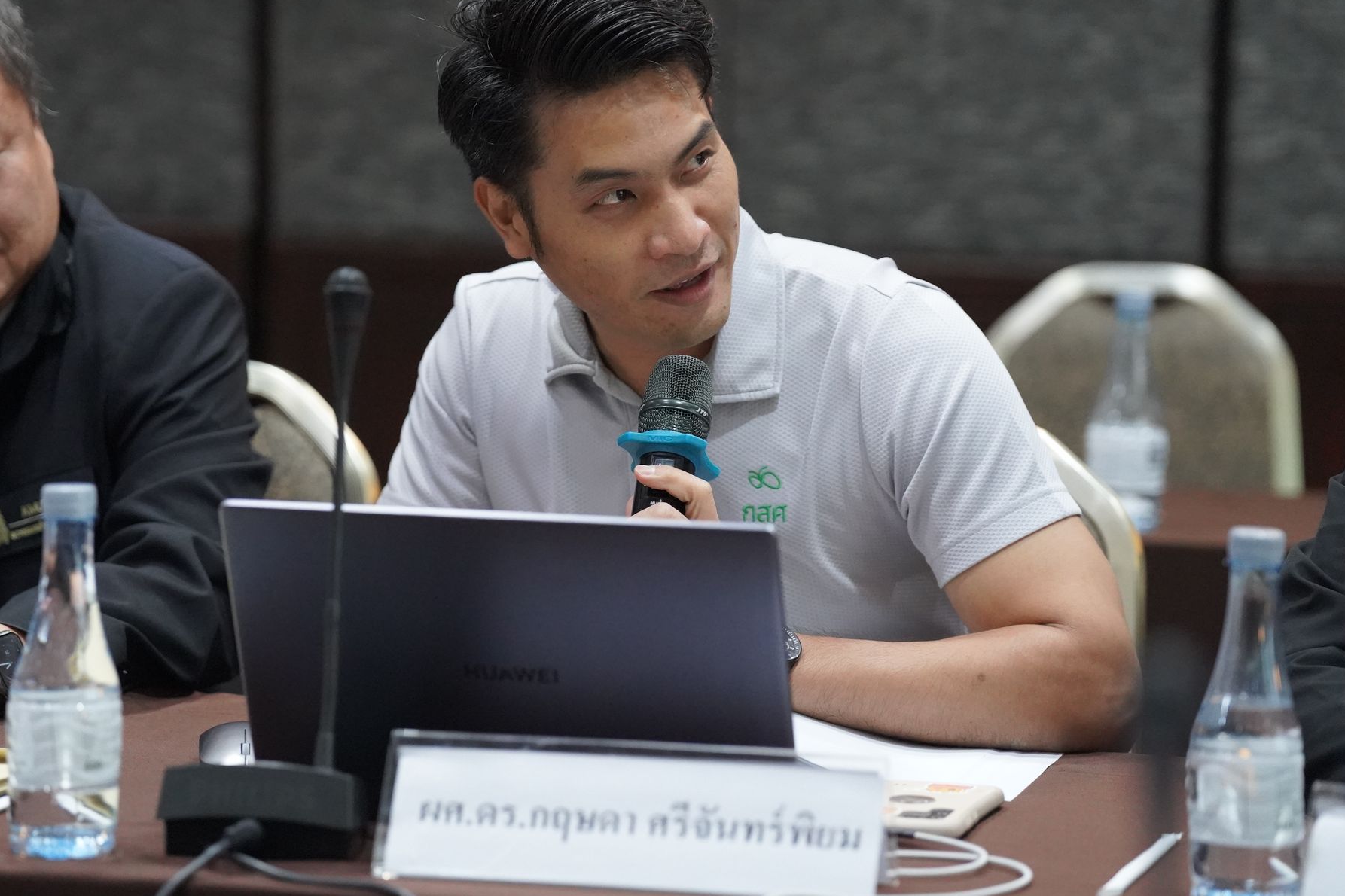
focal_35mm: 154
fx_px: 5752
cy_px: 424
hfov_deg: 13.3
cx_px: 608
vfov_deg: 8.9
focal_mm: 131
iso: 10000
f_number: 3.2
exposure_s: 1/400
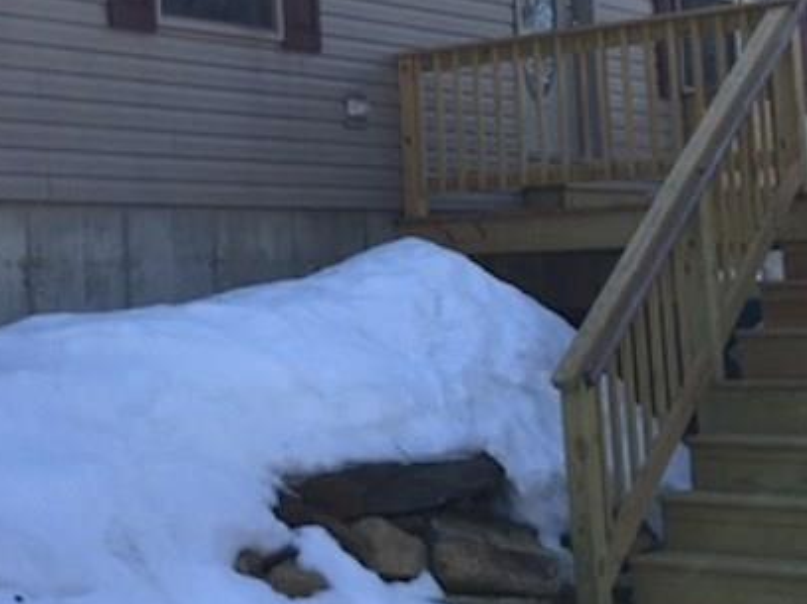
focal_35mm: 73
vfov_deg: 19.8
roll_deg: +1.0
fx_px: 1701
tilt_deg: +6.2
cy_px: 53
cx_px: 176
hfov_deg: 26.3
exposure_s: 1/1282
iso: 25
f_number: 2.2
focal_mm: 4.15
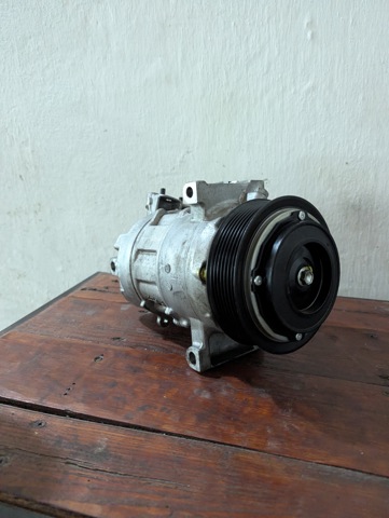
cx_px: 194
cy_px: 259
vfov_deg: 71.5
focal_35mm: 24
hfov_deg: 56.9
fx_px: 359
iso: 1351
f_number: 1.85
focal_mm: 6.81
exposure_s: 1/78.1
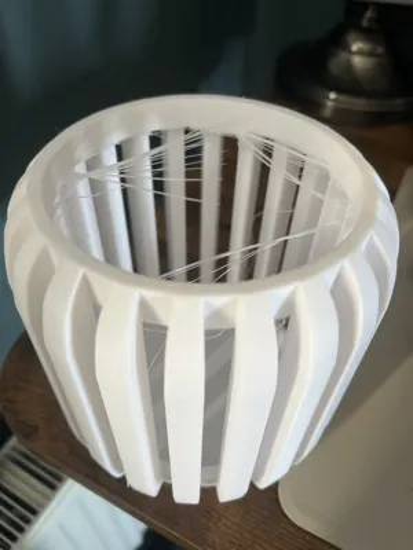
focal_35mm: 26
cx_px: 206
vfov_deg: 67.3
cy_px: 275
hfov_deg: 53.1
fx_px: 414
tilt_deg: -46.2
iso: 400
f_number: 1.5
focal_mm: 5.7
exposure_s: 1/60
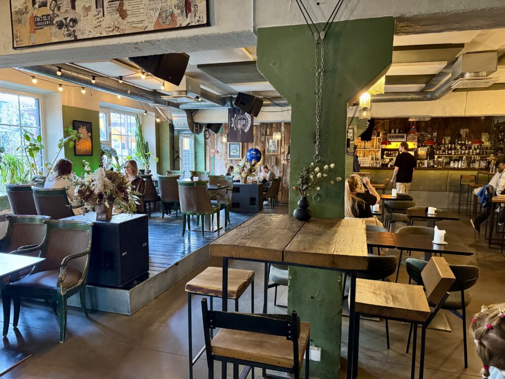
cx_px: 252
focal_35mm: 24
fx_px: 350
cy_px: 190
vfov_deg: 56.8
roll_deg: +0.4
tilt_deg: -5.3
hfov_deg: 71.6
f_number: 1.78
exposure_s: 1/50
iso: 800
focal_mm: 6.76
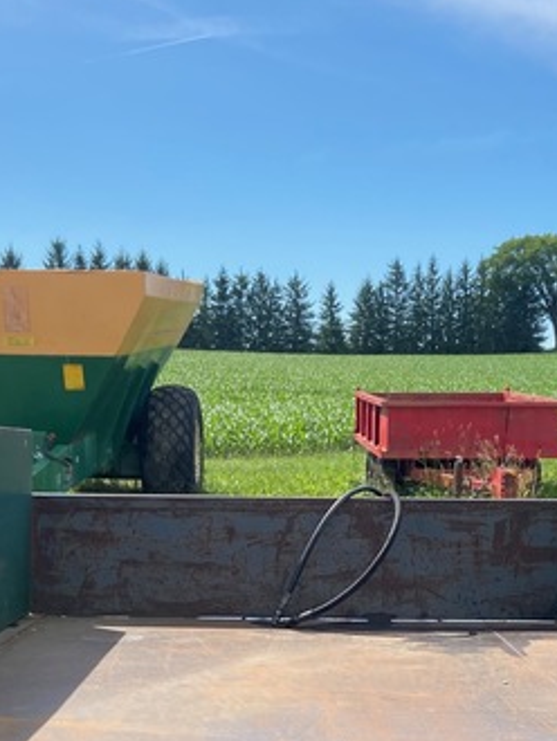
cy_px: 647
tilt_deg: -13.4
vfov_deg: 29.6
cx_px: 301
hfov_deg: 23.3
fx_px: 1350
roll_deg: -0.7
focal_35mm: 63
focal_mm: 4.25
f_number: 1.8
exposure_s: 1/2315
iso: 32
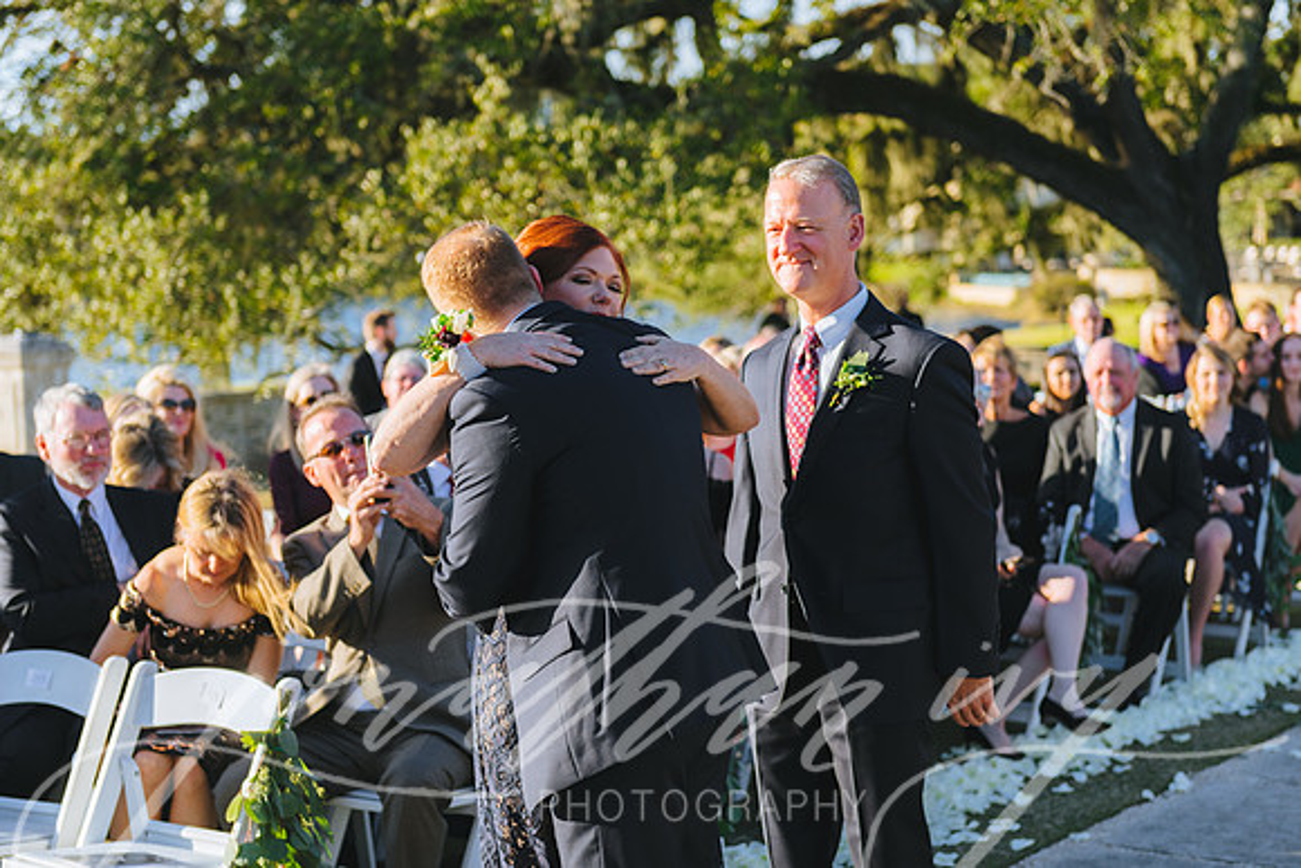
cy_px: 434
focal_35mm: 66
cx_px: 650
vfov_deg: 20.6
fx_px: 2386
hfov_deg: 30.5
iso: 200
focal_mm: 66
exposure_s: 1/1000
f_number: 4
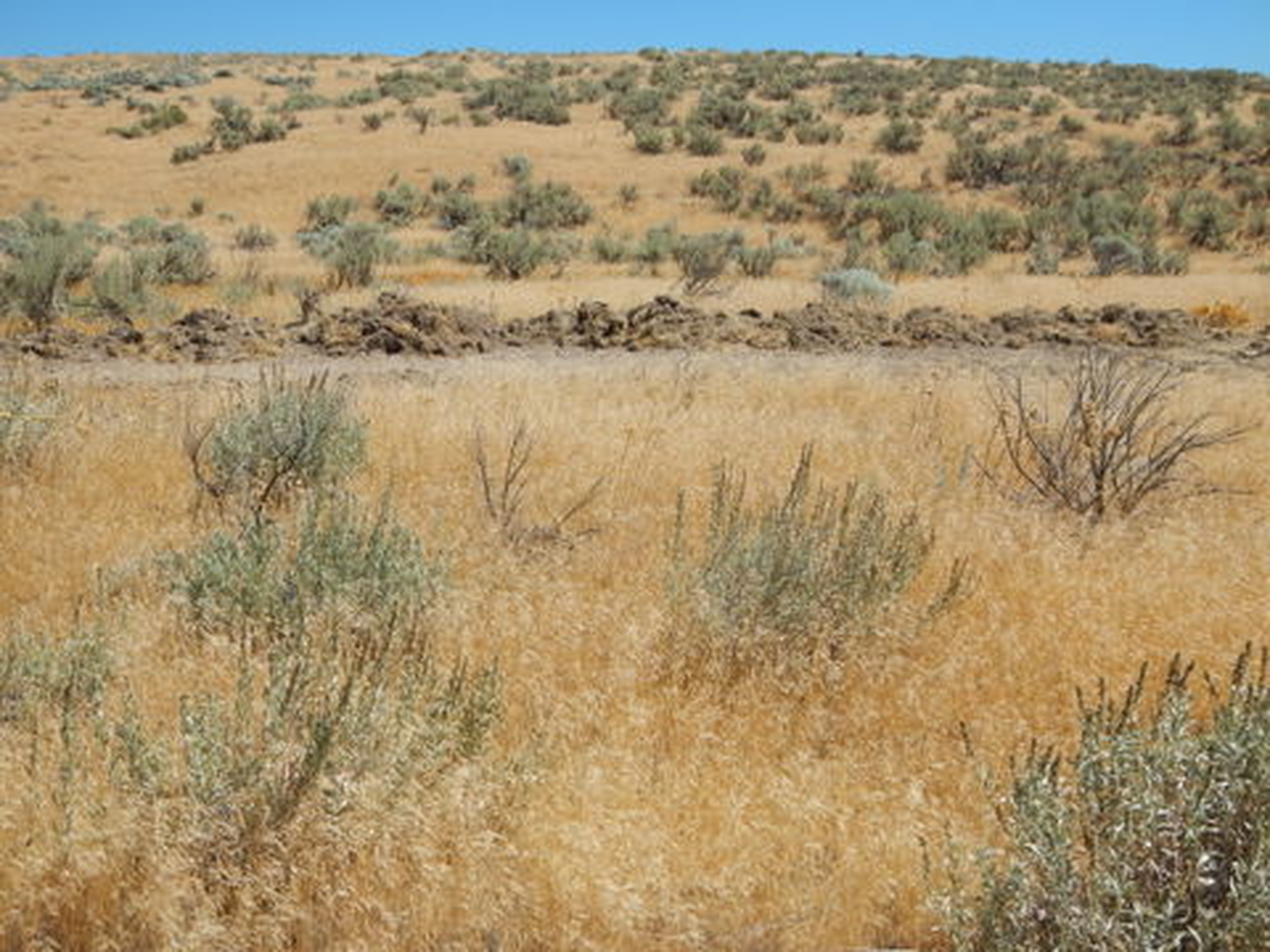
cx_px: 635
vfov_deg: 36.8
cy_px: 476
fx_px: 1431
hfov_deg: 47.9
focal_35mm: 39
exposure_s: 1/1250
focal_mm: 7
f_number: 4
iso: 125
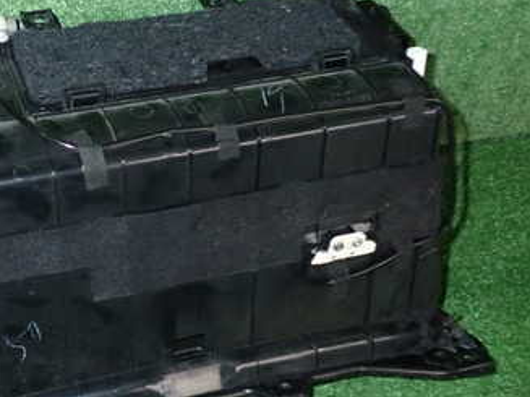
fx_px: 842
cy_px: 193
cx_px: 84
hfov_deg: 33.6
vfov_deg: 26.5
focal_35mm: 55
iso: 800
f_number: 6.3
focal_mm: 5.4
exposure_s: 1/30
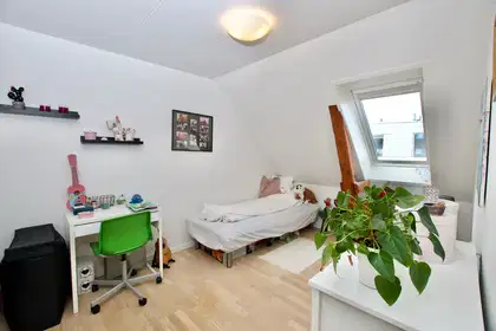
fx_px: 207
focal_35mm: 15
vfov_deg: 77.3
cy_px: 166
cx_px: 248
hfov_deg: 100.4
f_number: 5.6
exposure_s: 1/100
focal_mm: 10
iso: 200
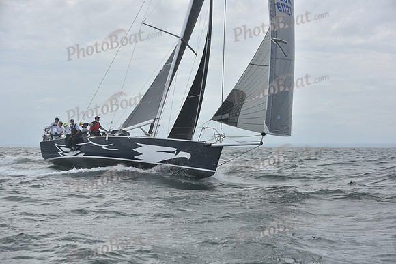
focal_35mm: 70
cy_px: 132
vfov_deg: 19.5
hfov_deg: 28.8
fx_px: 770
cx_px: 198
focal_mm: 70
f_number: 6.3
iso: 200
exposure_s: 1/1250
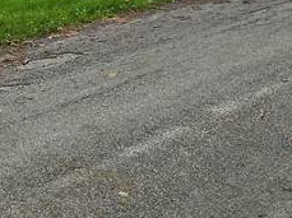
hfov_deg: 17.7
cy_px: -38
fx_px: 867
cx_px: -107
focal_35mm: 103
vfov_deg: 13.9
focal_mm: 5.4
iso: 25
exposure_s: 1/1480
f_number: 1.8
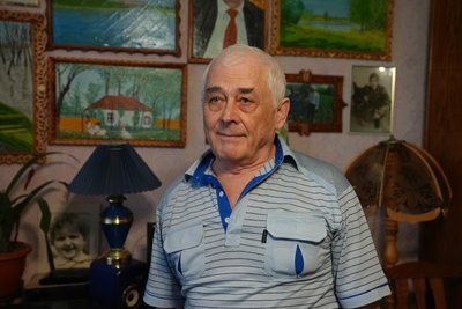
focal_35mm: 37
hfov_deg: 51.9
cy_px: 154
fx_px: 475
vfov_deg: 36.0
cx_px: 231
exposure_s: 1/160
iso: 12800
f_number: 3.5
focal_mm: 37
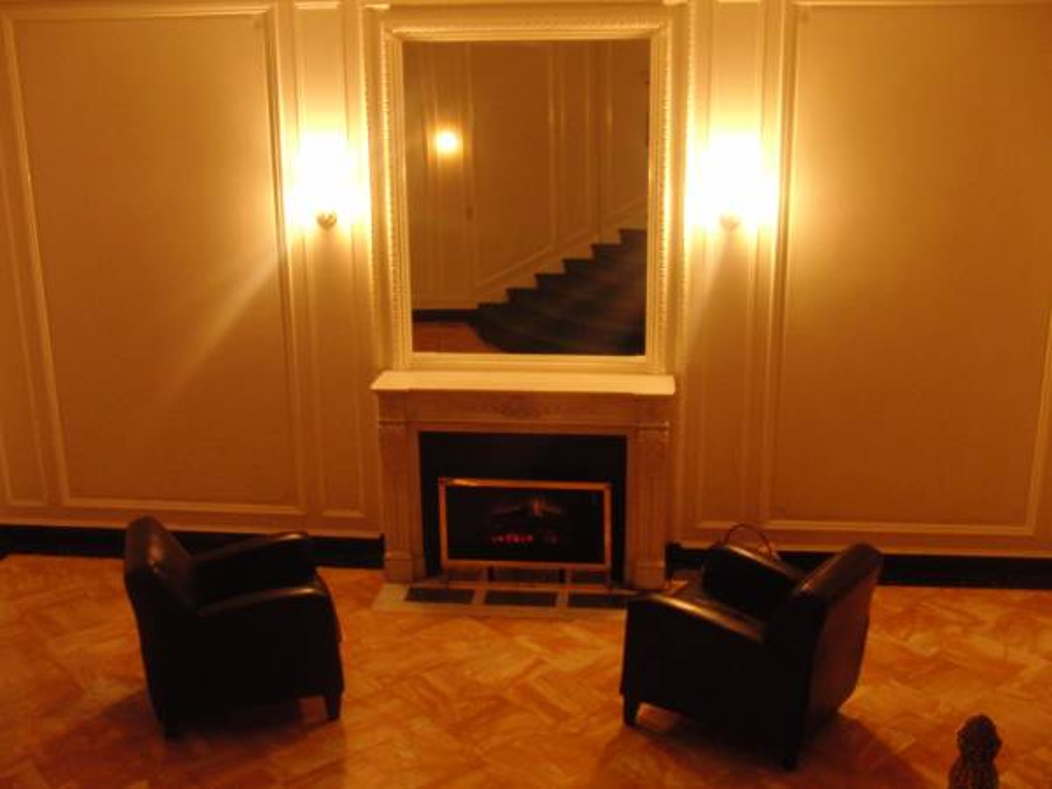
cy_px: 394
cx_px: 526
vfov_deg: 38.7
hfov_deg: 50.1
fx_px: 1124
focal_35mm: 37
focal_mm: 6.42
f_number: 3.6
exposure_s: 1/8
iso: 400
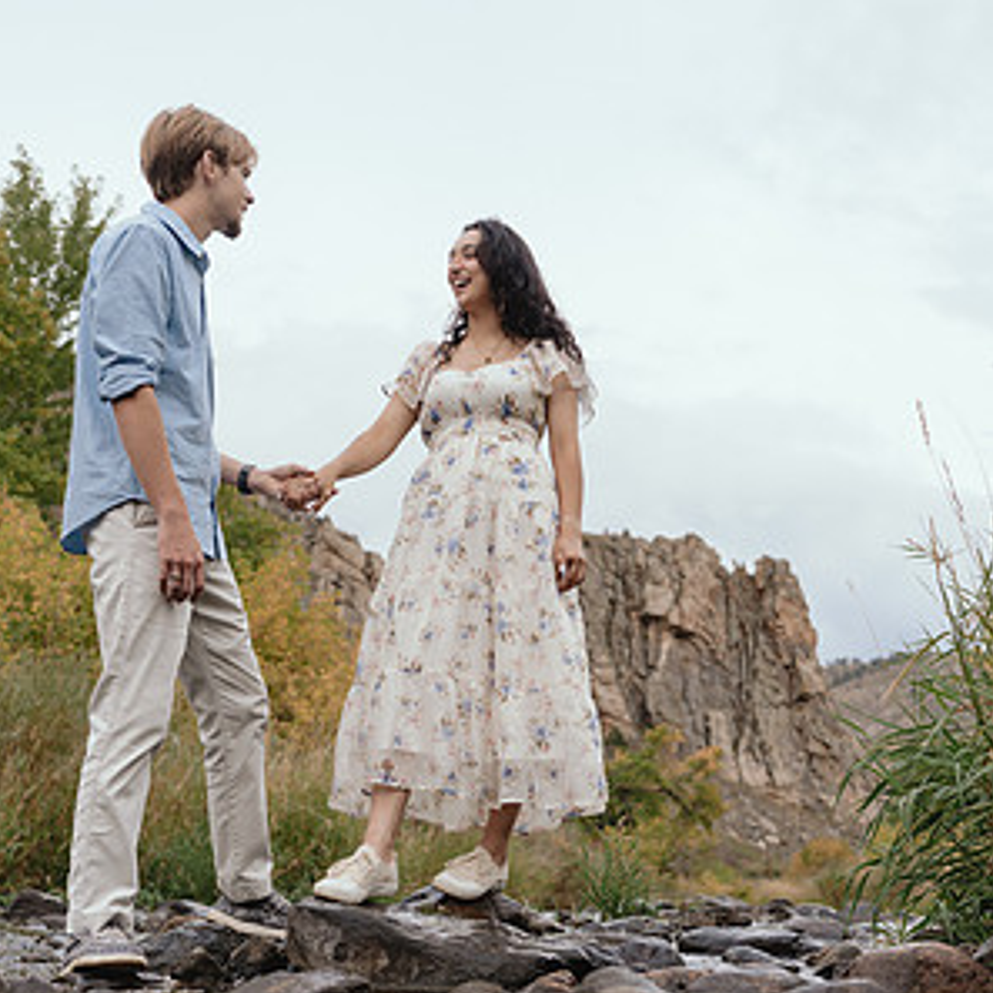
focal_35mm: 45
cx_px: 495
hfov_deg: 37.6
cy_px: 669
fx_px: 1460
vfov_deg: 37.1
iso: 250
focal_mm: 35
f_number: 2.8
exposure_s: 1/250
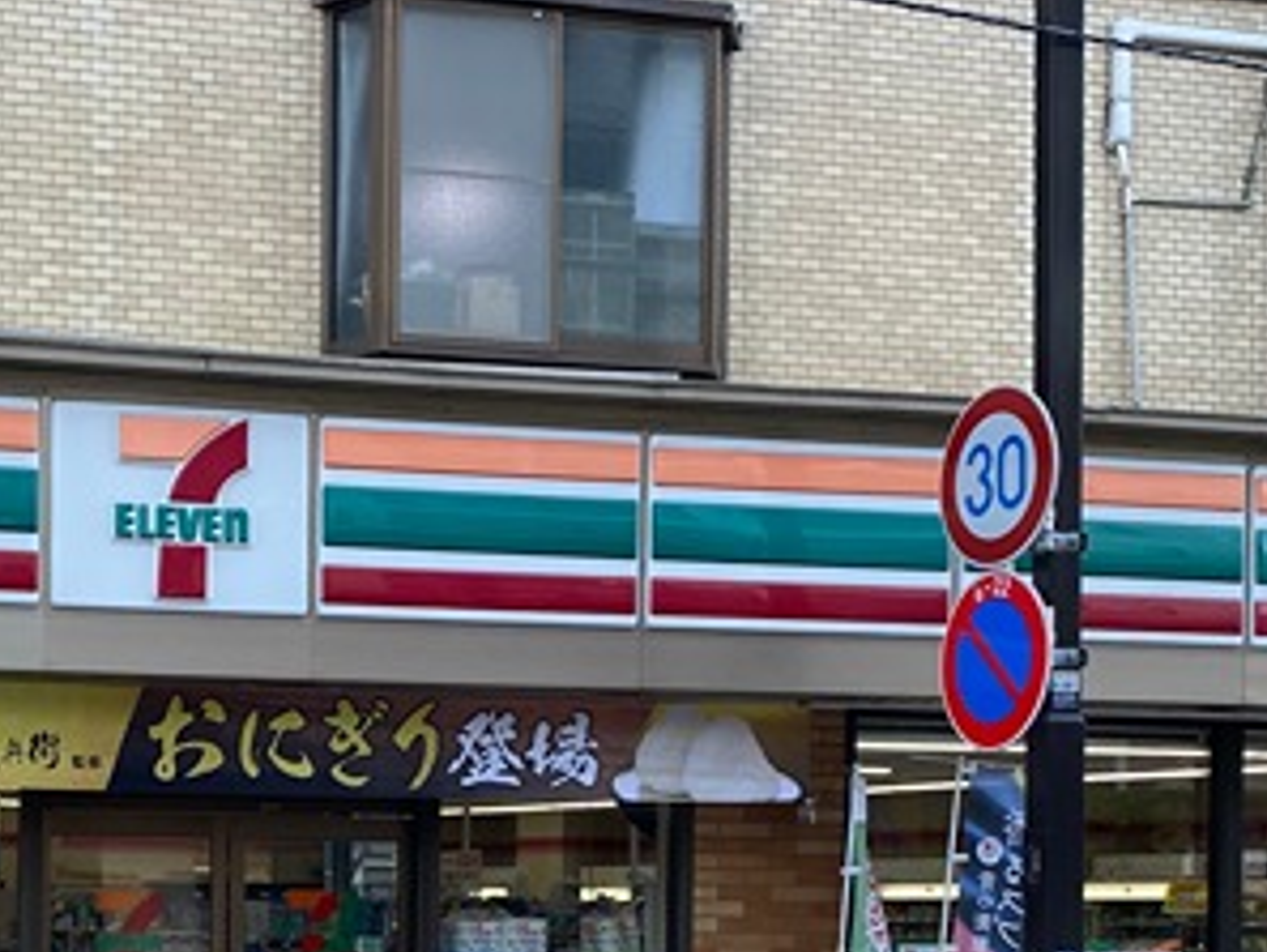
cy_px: 943
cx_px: 256
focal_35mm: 70
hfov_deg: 27.2
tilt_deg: +0.0
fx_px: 2563
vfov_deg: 20.4
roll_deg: -0.5
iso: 32
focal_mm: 4.25
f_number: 1.8
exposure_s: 1/522
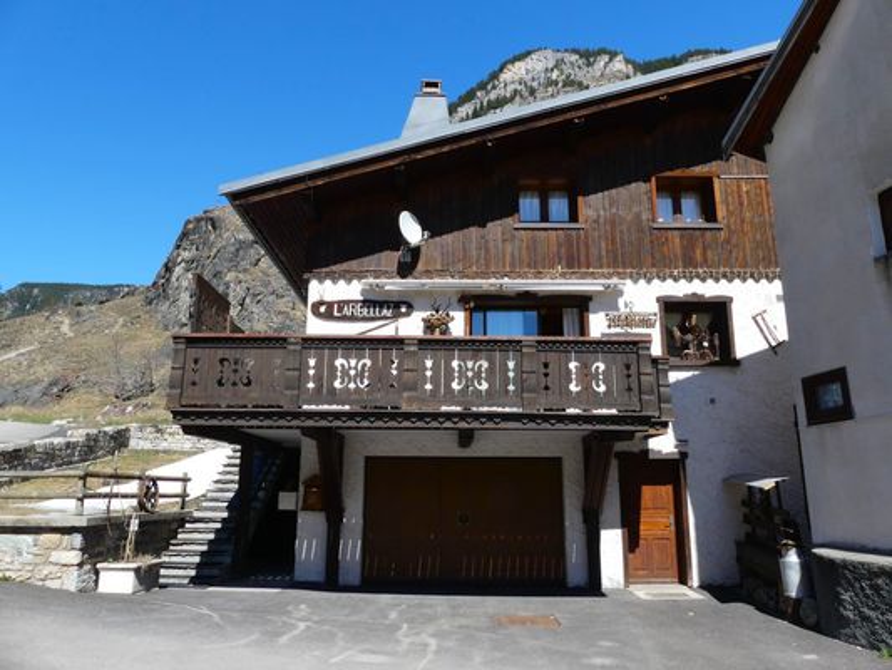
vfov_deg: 54.9
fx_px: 644
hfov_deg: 69.4
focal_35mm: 25
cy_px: 335
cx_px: 446
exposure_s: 1/800
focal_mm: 4.5
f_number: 4
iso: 100
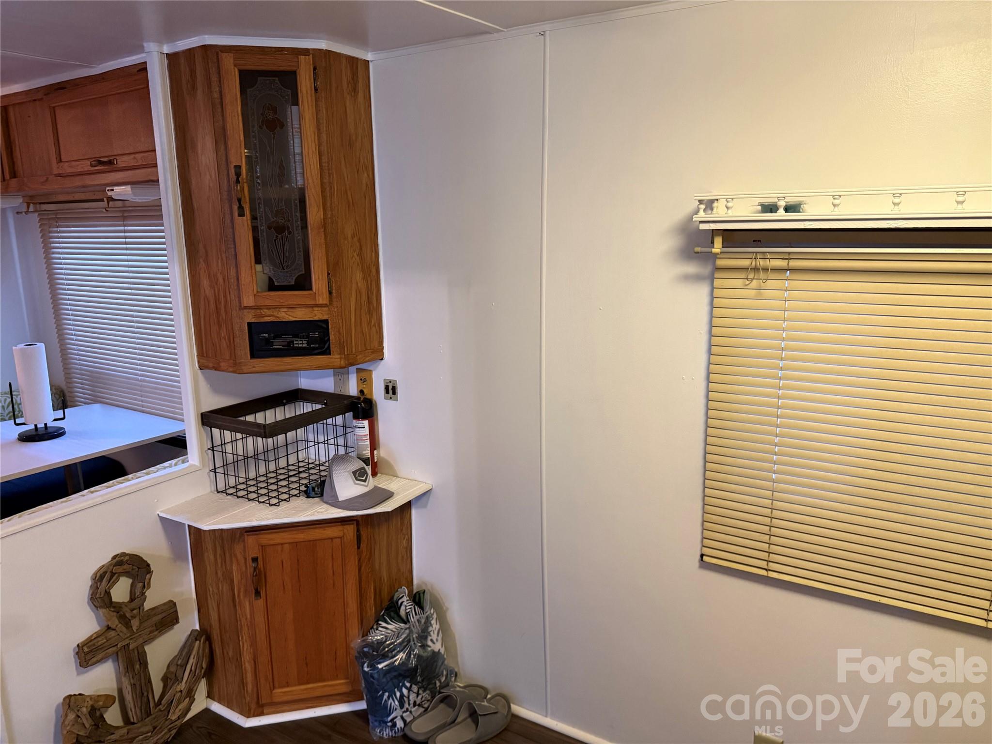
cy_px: 372
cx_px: 496
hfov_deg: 71.6
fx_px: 688
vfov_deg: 56.8
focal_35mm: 24
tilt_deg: -11.0
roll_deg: +2.4
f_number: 1.78
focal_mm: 6.76
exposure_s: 1/60
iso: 400
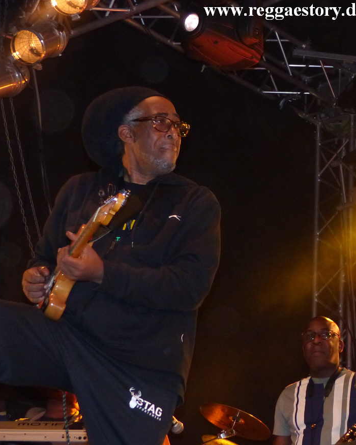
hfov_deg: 22.5
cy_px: 252
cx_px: 183
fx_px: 896
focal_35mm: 68
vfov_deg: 27.9
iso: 400
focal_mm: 10.9
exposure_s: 1/60
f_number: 2.8
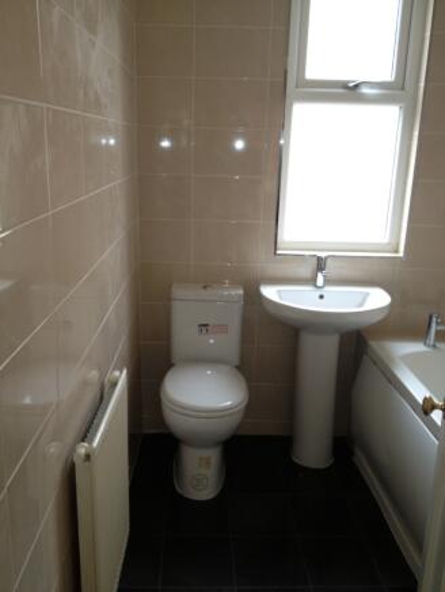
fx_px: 600
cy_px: 296
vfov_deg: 52.6
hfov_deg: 40.7
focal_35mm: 35
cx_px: 222
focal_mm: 4.28
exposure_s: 1/24
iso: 64
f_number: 2.4
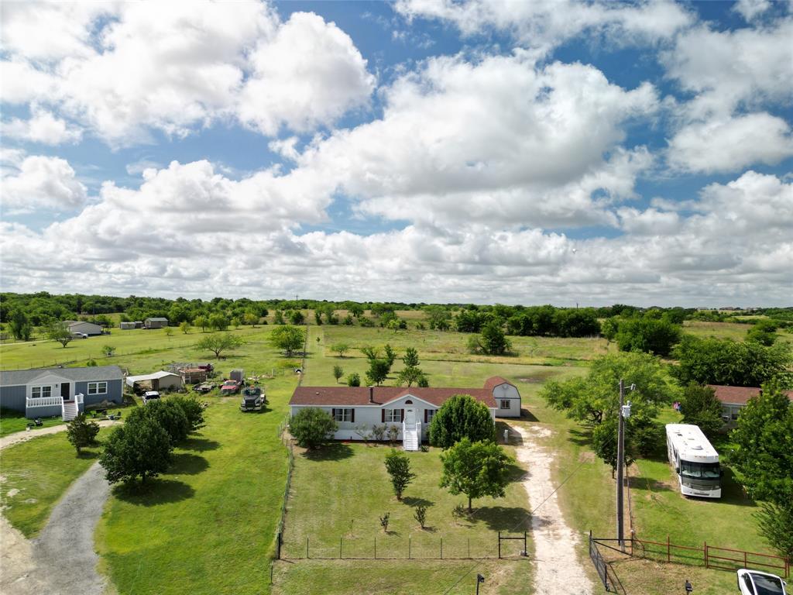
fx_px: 550
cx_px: 396
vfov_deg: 56.8
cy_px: 298
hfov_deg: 71.6
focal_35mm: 24
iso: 110
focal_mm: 6.72
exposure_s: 1/1600
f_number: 1.7
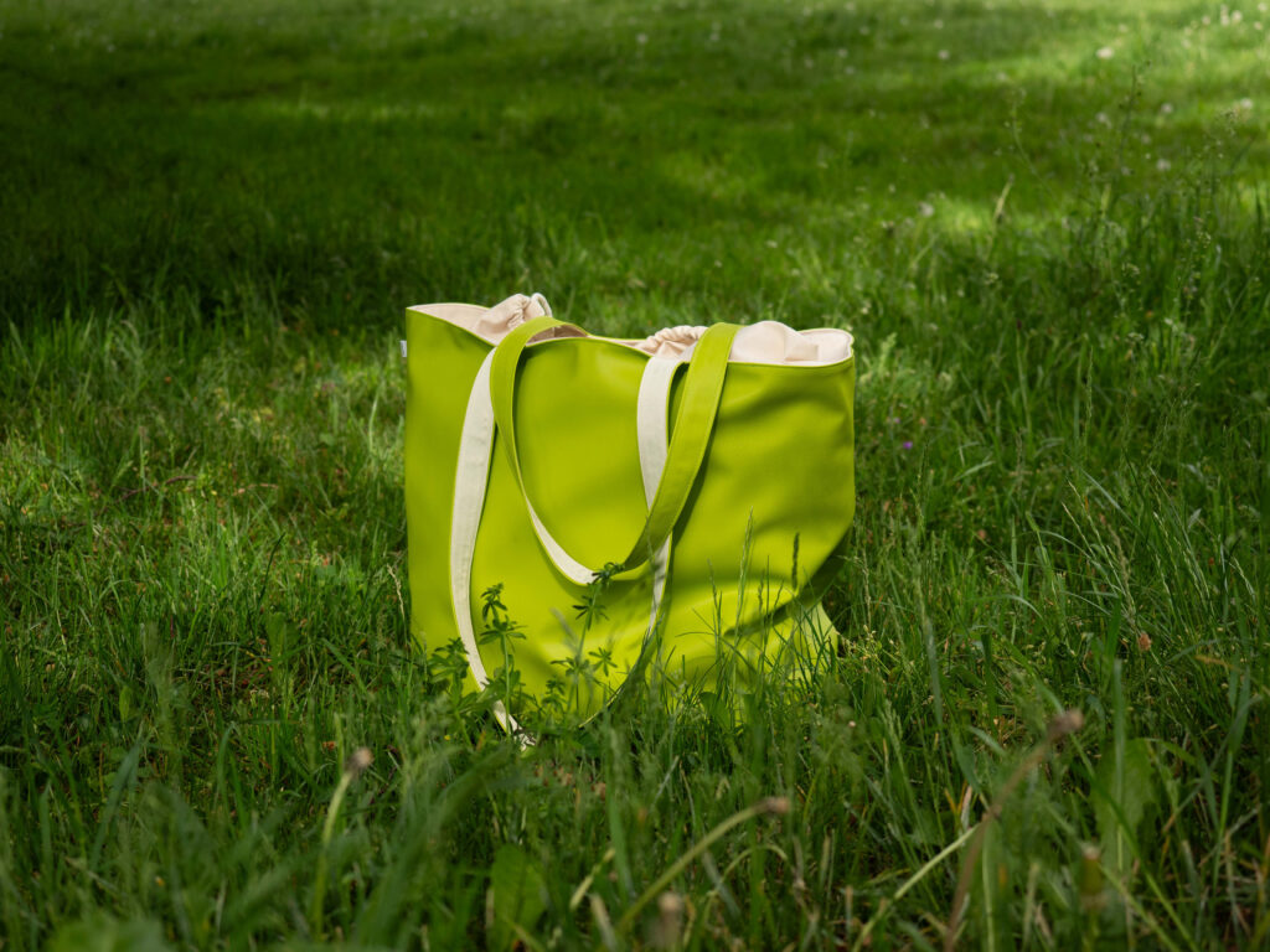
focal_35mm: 48
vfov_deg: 30.3
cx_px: 635
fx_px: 1761
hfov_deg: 39.7
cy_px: 476
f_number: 2.8
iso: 64
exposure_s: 1/800
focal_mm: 24
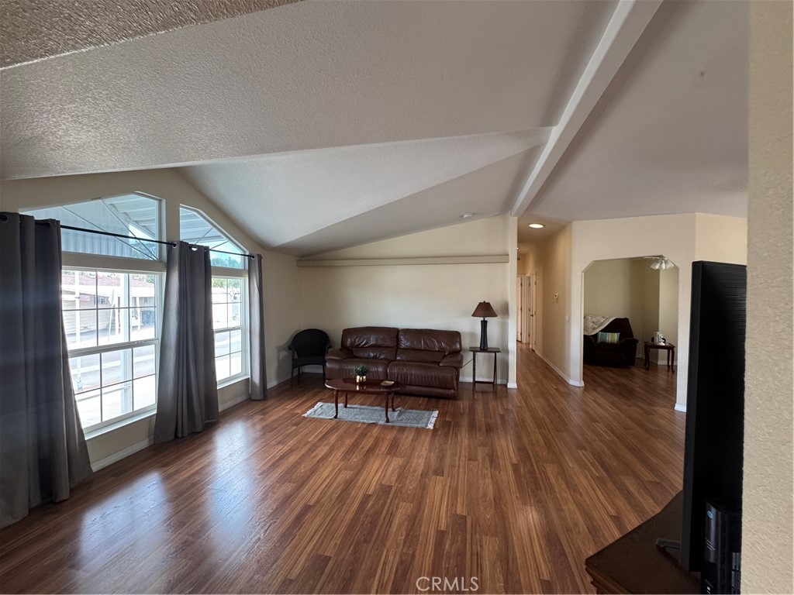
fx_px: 321
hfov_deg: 102.1
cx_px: 397
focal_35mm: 14
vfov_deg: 85.7
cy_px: 298
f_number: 2.2
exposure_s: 1/120
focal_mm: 2.22
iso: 250
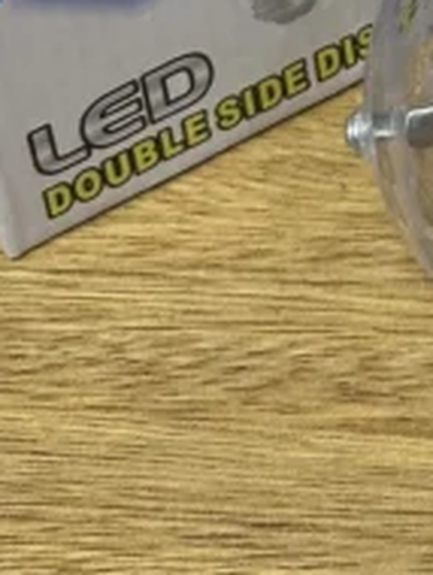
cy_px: -76
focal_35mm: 202
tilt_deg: -49.9
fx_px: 3361
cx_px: 699
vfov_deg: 9.7
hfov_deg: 7.2
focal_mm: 6.86
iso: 160
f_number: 1.78
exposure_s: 1/50
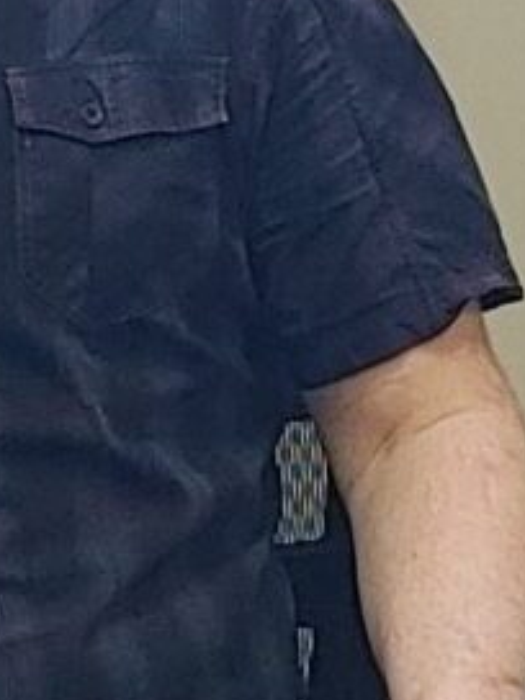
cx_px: -72
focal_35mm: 274
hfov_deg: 5.4
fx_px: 5541
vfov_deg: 7.1
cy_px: -414
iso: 200
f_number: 1.8
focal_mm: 4.81
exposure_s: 1/120
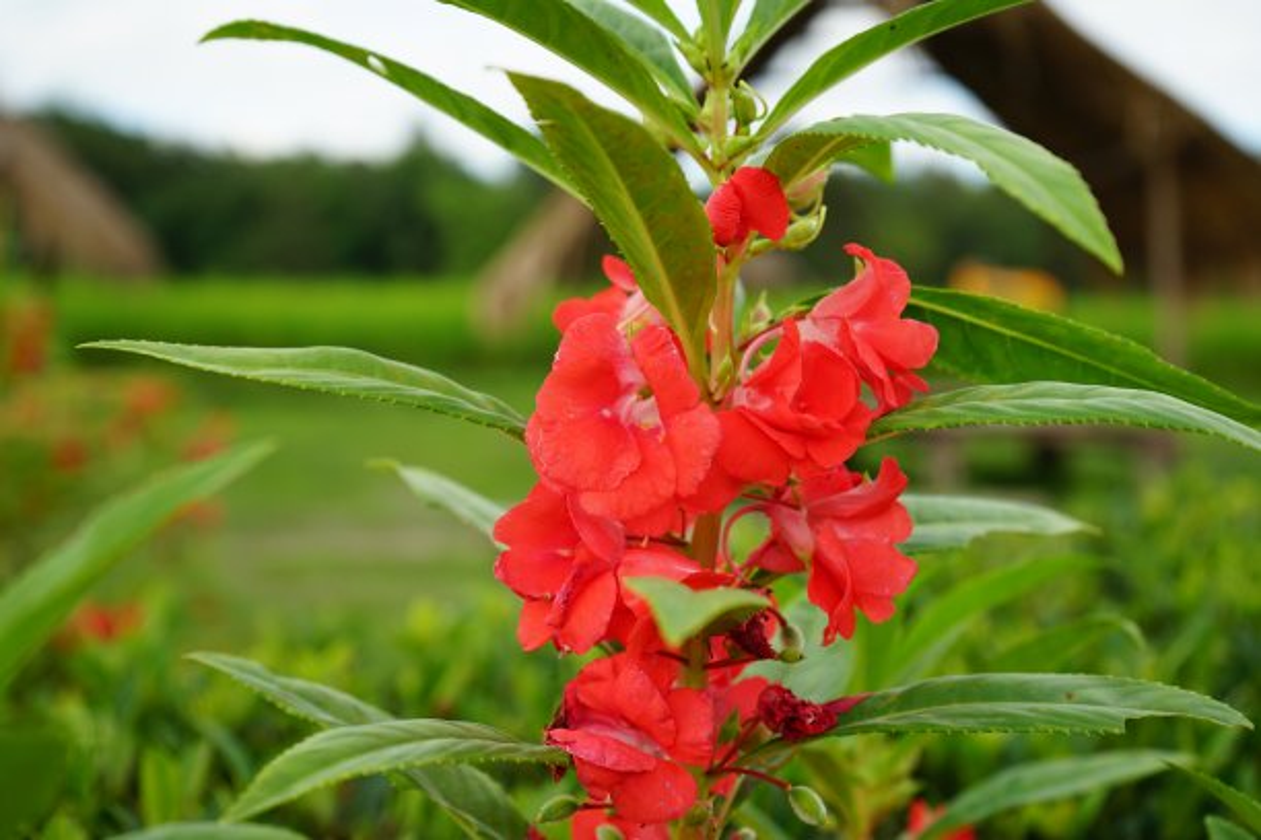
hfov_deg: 38.9
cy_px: 420
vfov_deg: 26.5
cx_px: 630
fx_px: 1786
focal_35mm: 51
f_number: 6.3
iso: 100
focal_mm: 51
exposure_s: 1/60
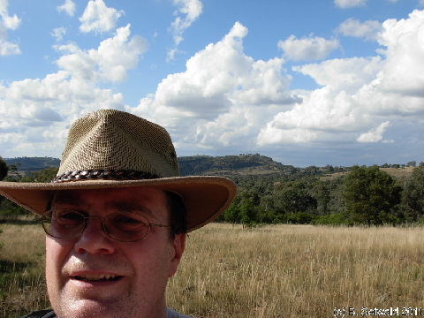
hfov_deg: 49.0
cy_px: 159
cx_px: 212
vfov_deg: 37.7
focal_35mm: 38
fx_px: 465
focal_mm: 6.3
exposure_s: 1/627
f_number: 4.9
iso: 79
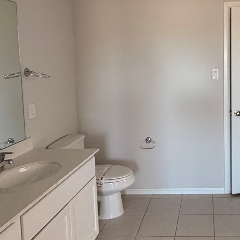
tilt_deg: -4.6
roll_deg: +1.2
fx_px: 282
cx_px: 202
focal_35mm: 36
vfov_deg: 45.5
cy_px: 83
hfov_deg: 43.2
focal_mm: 2.22
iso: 320
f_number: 2.2
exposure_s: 1/60
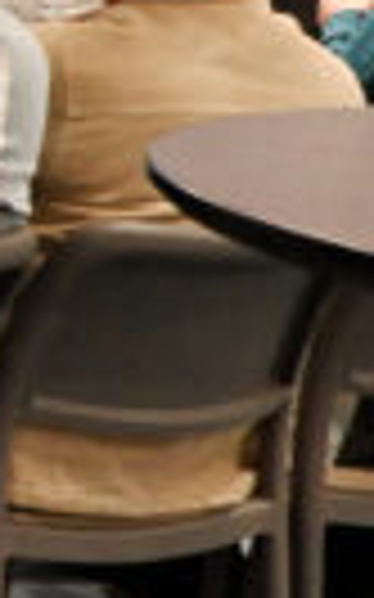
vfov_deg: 14.7
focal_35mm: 141
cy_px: 81
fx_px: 2302
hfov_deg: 6.5
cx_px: -1320
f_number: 3.5
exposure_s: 1/100
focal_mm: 16
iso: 3200
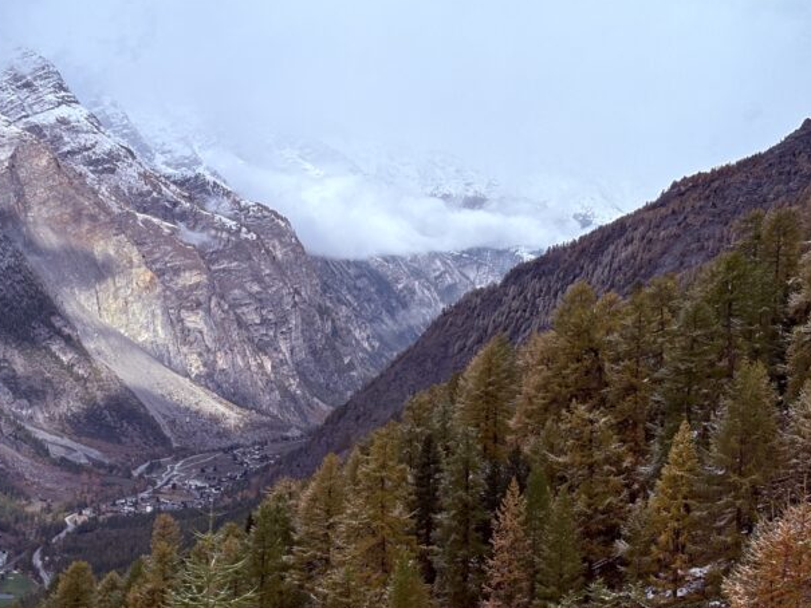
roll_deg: -1.5
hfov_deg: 22.2
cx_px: 345
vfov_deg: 16.8
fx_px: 2062
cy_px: 379
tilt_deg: -5.2
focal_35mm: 88
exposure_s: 1/3448
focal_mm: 5.96
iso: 40
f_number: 1.6
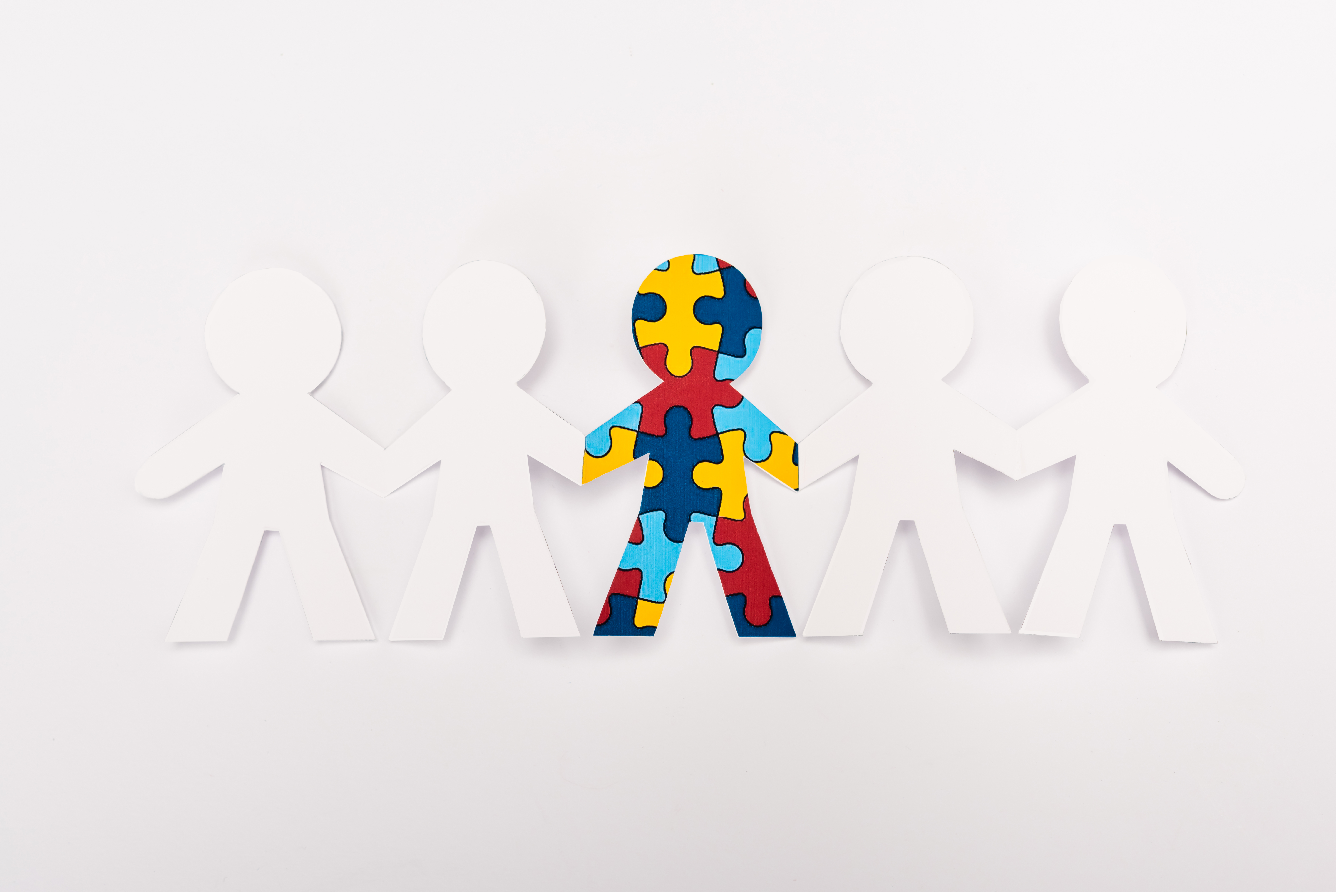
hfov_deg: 39.6
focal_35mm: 50
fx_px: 1856
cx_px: 668
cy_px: 446
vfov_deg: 27.0
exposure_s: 1/160
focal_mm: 50
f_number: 5.6
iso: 100
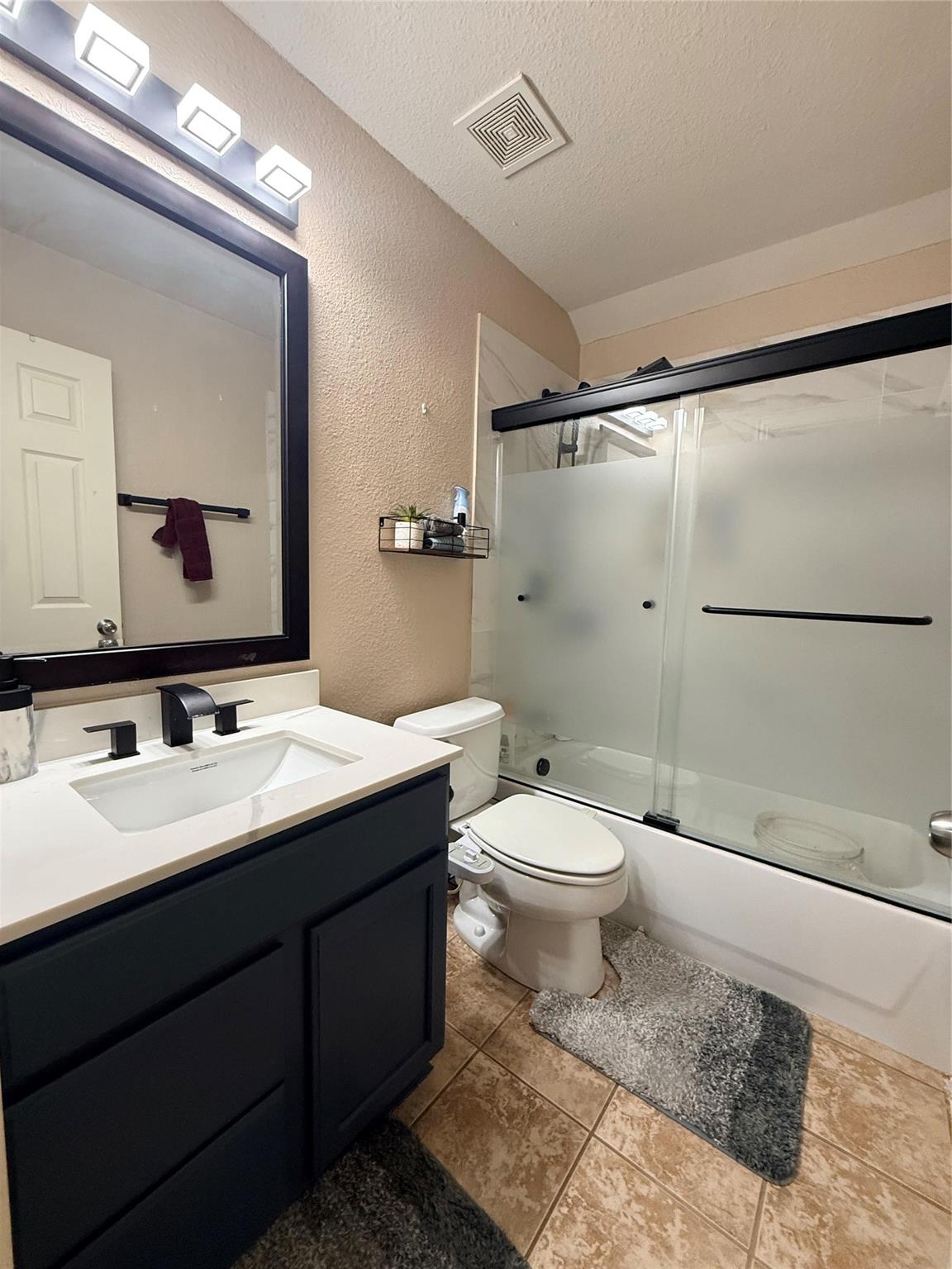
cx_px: 476
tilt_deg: -5.9
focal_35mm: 14
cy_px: 634
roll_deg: -1.9
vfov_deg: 102.1
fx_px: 513
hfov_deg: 85.7
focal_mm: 2.22
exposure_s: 1/60
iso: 250
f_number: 2.2
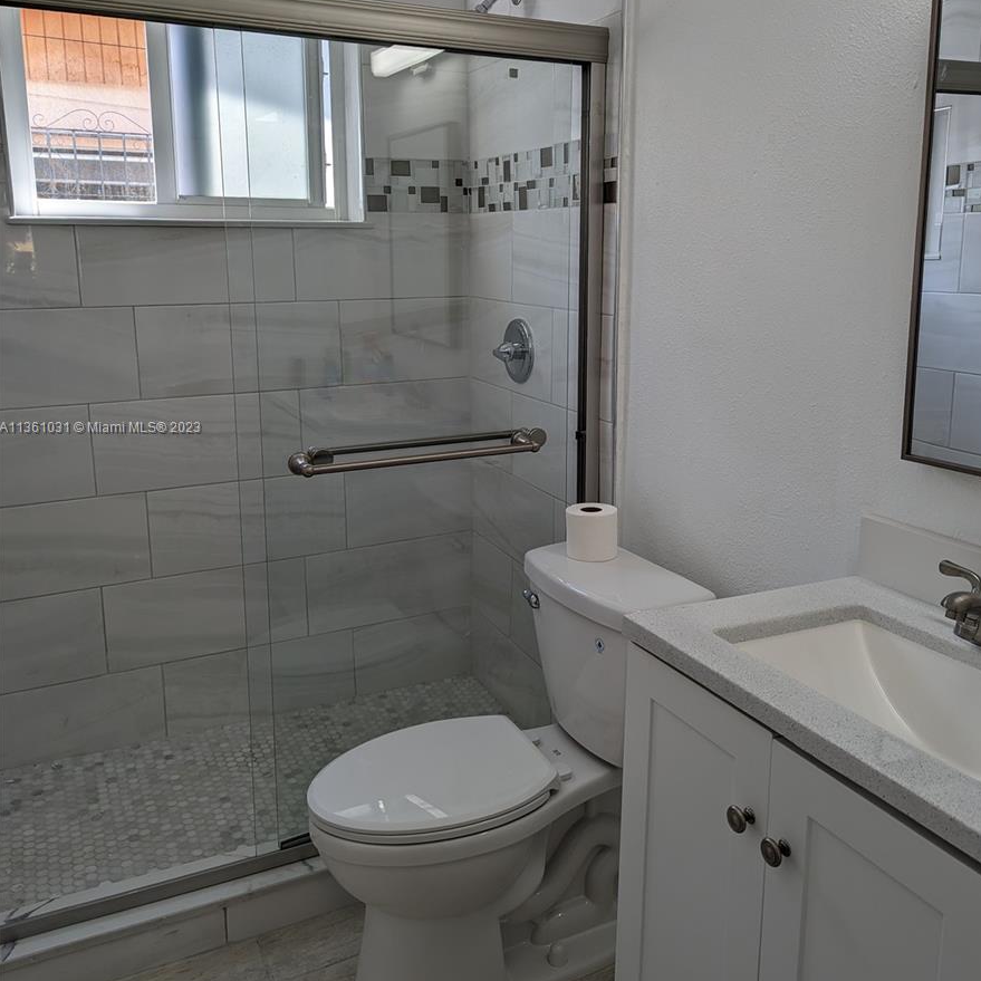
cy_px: 429
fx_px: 930
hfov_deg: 55.6
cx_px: 501
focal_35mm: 29
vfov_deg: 55.5
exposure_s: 1/225
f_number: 1.85
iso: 42
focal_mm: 6.81
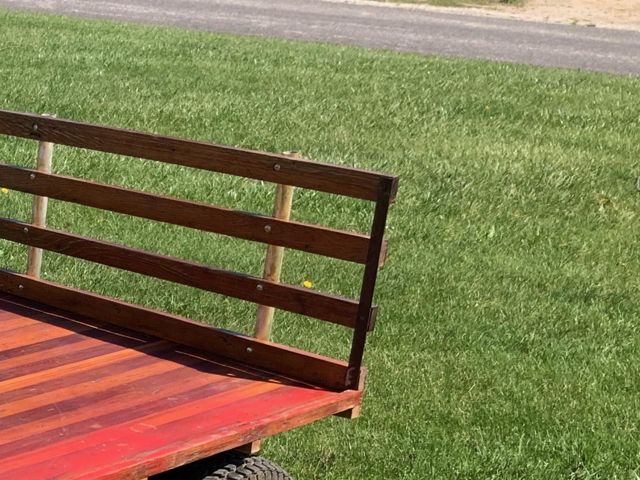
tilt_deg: -23.3
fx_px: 1664
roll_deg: -0.6
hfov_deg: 19.6
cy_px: 517
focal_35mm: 90
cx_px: -254
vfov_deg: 16.0
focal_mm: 3
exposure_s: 1/1055
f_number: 1.8
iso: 16
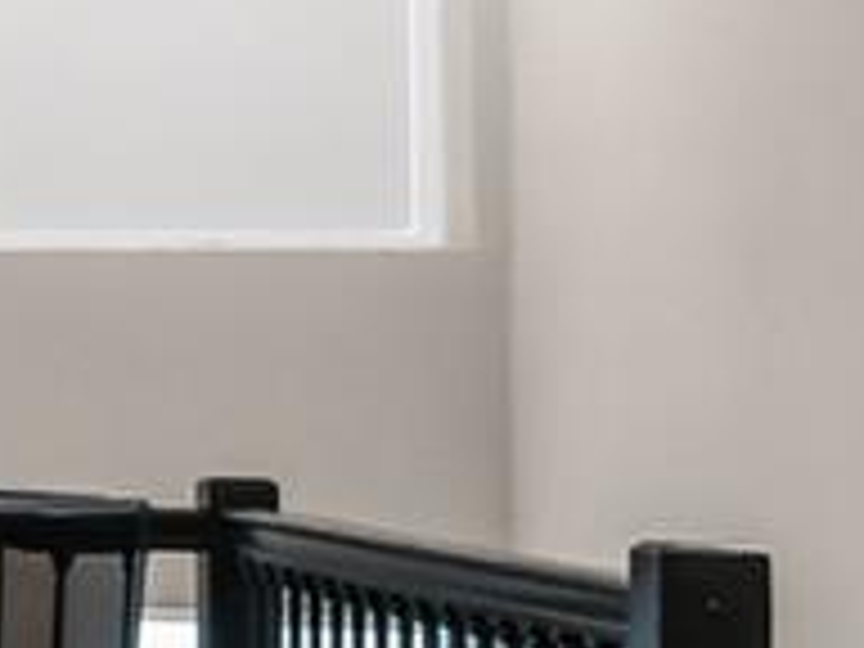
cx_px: -2214
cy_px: 356
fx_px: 2995
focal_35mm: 120
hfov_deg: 9.3
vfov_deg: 12.3
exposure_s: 1/6
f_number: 7.1
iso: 100
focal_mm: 10
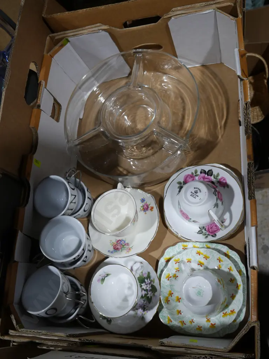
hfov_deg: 41.8
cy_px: 180
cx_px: 134
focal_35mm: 34
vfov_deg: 54.0
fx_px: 352
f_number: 5.6
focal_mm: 17
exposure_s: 1/60
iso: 250
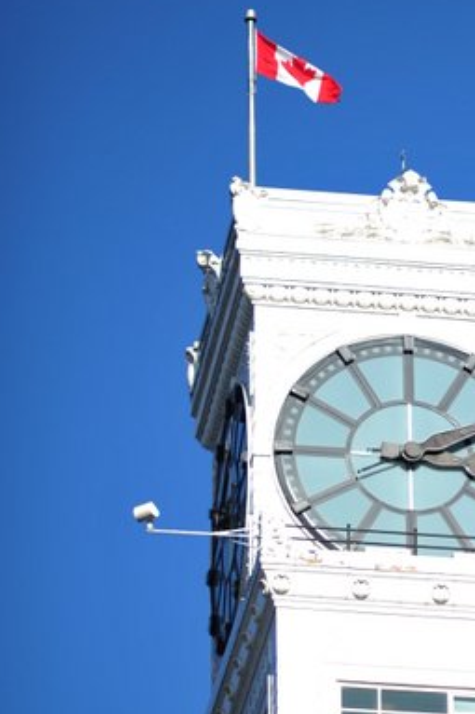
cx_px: 437
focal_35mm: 282
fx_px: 5586
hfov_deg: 4.9
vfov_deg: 7.3
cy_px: 393
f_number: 2
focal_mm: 135
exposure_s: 1/5000
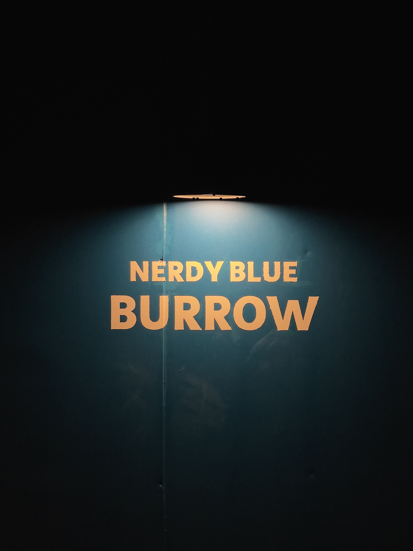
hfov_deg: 25.7
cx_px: 216
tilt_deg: +0.9
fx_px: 907
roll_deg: -0.4
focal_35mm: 57
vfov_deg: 33.8
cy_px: 296
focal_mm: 6
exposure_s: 1/120
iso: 160
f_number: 2
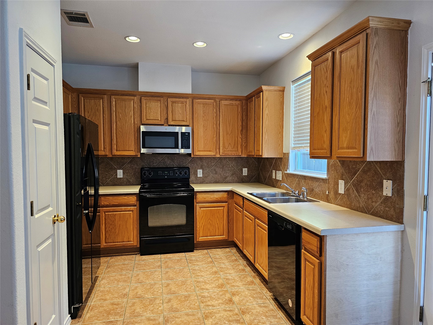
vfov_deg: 58.9
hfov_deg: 73.9
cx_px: 216
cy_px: 162
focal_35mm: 23
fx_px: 288
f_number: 1.7
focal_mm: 6.3
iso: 320
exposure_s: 1/120
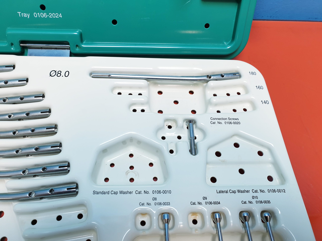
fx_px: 242
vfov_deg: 53.1
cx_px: 161
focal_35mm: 26
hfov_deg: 67.3
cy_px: 120
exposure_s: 1/50
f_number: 2.4
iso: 64
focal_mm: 4.3
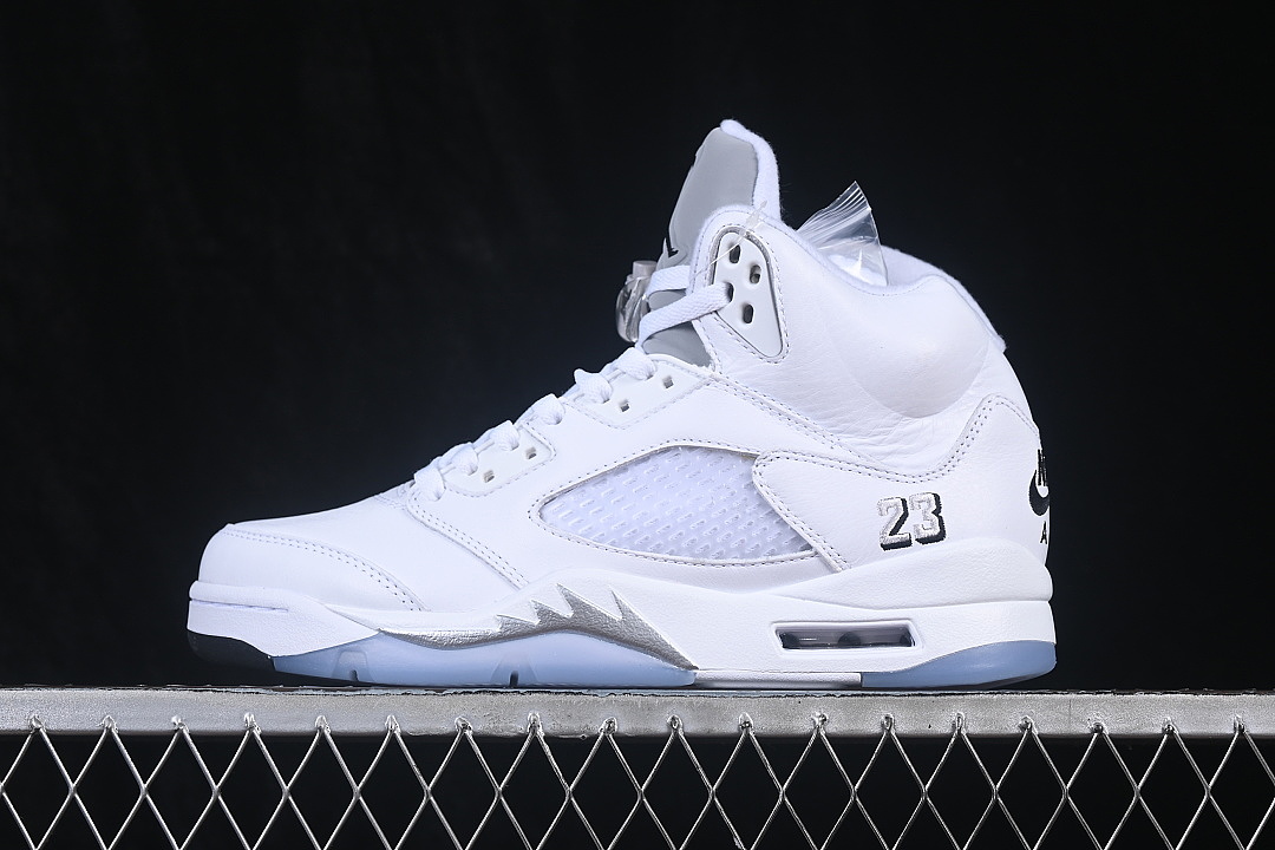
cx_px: 638
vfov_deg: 18.2
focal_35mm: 75
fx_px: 2656
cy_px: 425
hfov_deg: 27.0
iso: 160
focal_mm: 50
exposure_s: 1/80
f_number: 8
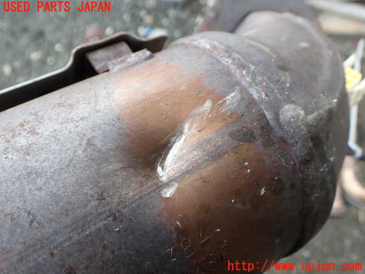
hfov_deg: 60.0
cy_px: 137
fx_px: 316
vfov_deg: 46.8
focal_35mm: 30
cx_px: 182
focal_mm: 5.4
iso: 160
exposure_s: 1/125
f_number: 2.3
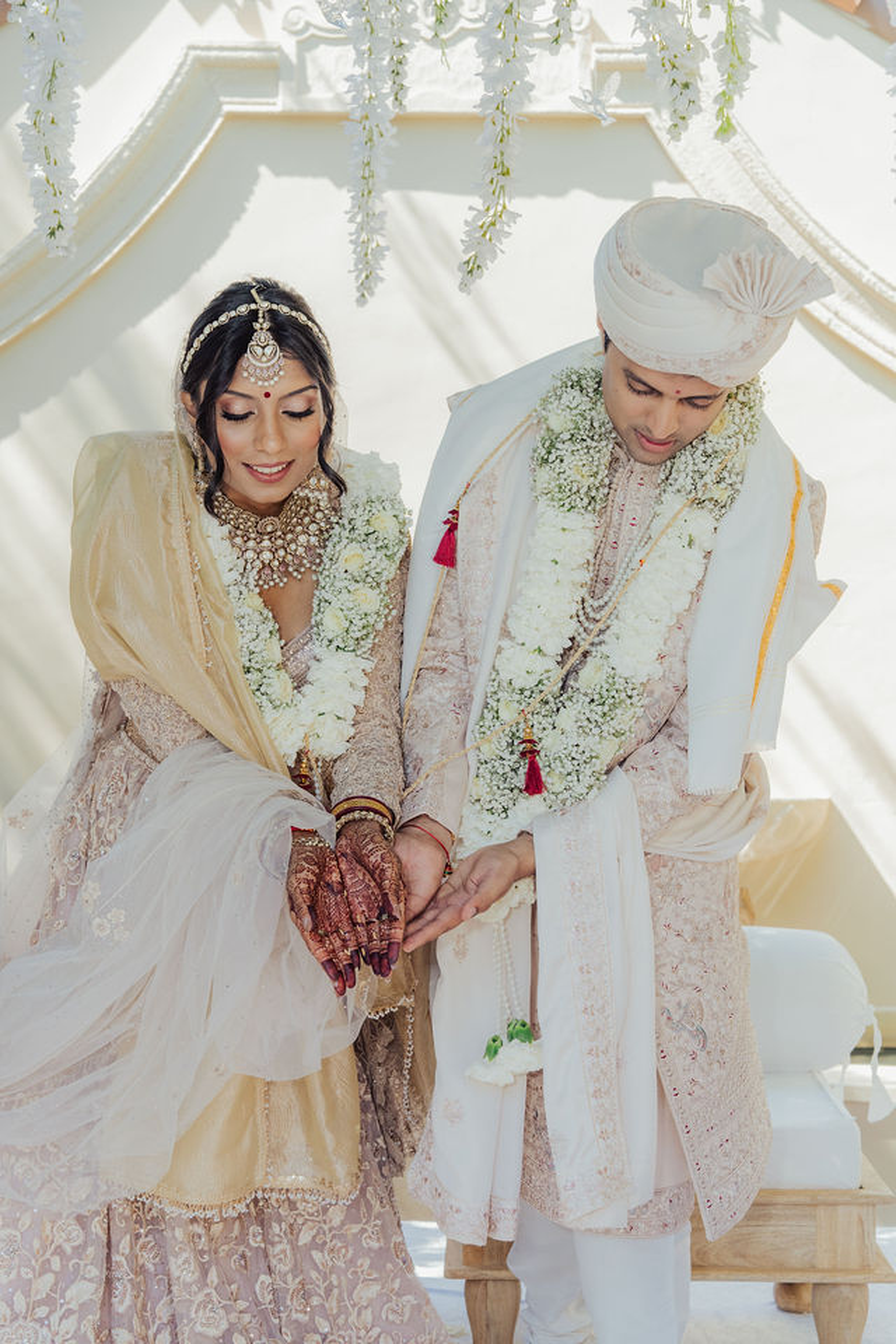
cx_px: 448
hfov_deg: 19.5
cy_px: 672
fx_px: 2613
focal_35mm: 70
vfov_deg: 28.8
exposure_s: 1/200
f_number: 7.1
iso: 800
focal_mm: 70
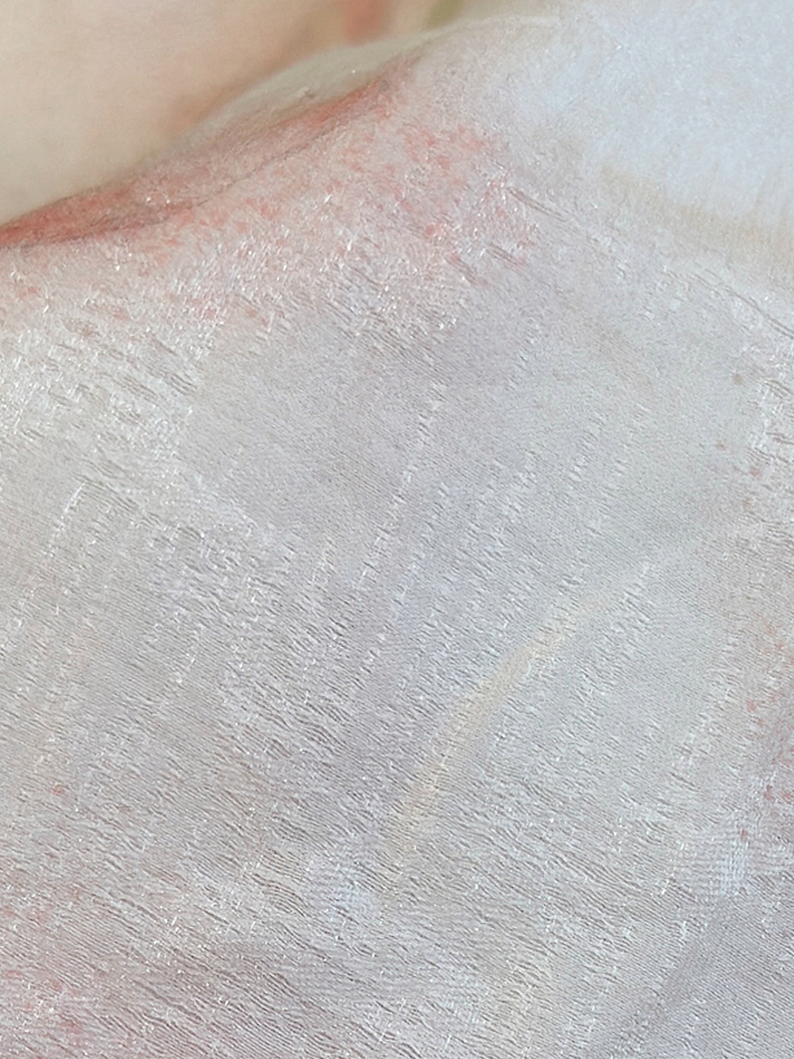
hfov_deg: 10.4
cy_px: 1453
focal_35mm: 141
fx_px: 4311
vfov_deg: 13.4
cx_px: 812
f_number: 1.78
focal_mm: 6.86
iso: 100
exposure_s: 1/100
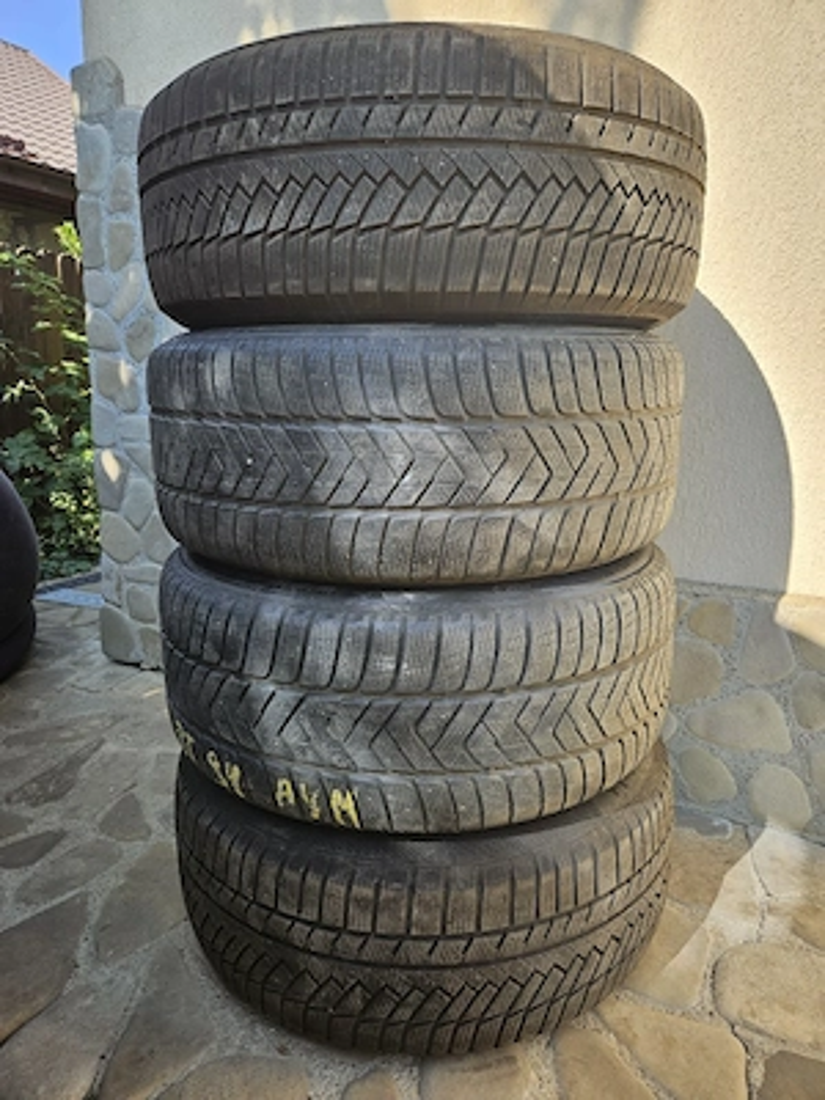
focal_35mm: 23
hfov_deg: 58.9
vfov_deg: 73.9
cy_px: 550
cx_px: 412
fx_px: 731
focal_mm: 5.4
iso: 25
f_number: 1.8
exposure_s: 1/455
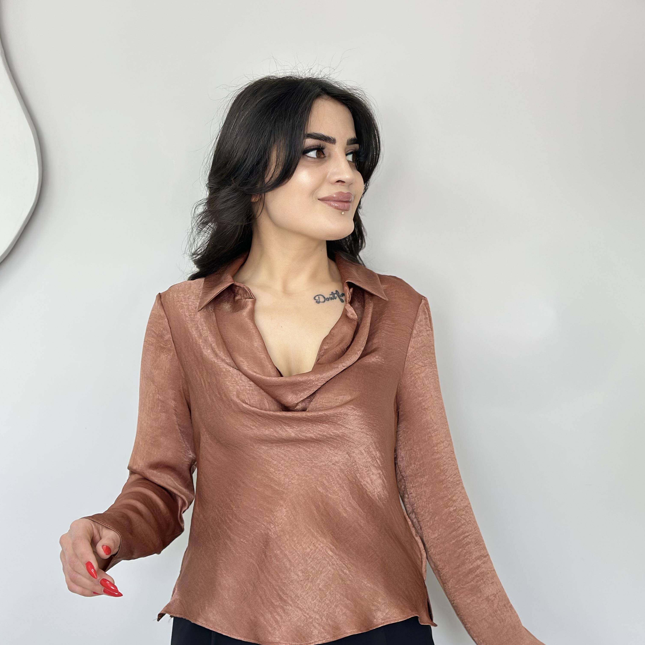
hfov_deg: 30.0
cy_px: 364
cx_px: 321
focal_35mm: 57
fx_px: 1202
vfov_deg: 30.0
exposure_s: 1/100
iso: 100
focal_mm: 6.86
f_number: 1.78
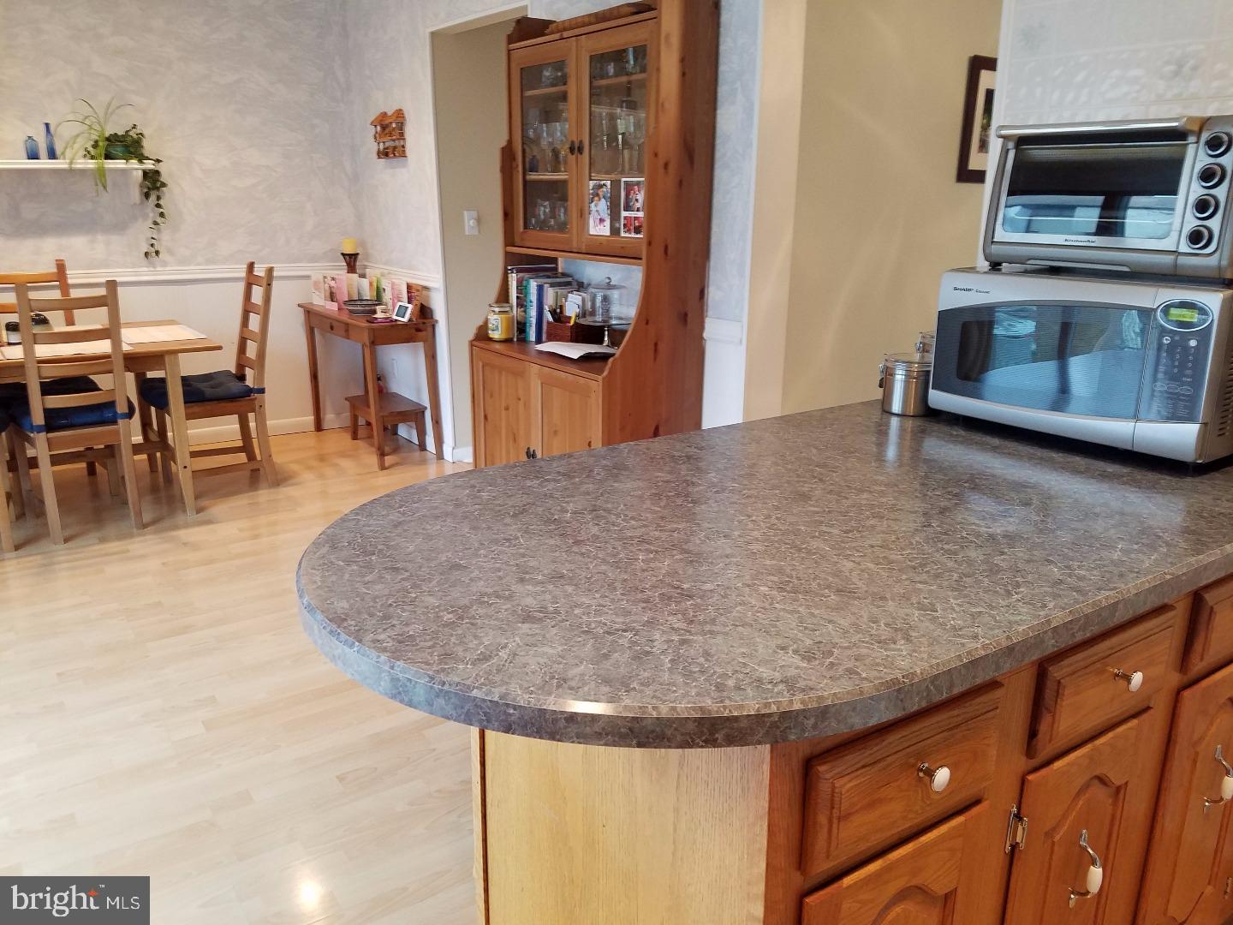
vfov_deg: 53.1
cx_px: 616
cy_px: 462
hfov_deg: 67.3
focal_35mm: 26
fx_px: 926
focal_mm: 4.2
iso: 160
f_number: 1.7
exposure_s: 1/24
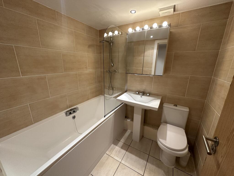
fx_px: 95
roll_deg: -1.2
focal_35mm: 14
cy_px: 88
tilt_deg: -14.7
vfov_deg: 85.7
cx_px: 117
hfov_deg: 102.1
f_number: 2.2
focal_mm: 2.22
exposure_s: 1/100
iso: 250
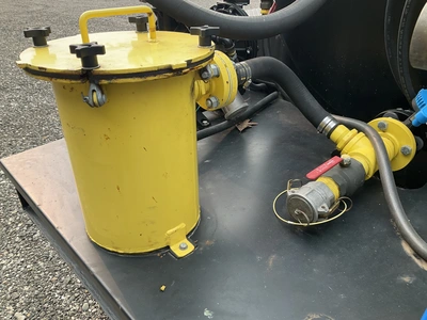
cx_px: 214
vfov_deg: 48.2
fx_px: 358
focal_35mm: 29
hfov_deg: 61.7
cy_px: 160
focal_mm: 3
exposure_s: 1/270
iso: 25
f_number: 1.8
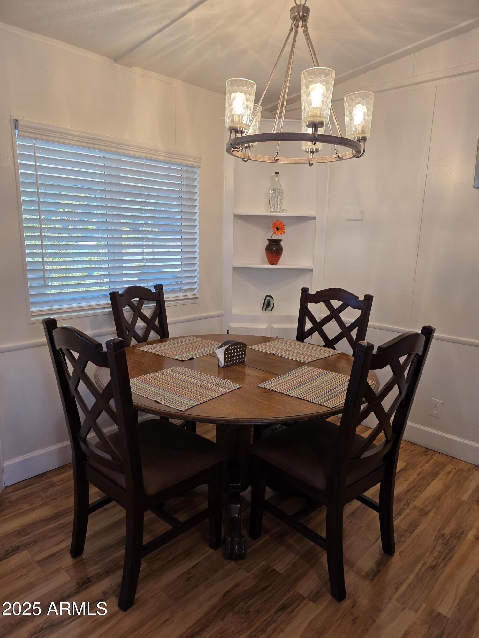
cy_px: 319
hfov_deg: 58.9
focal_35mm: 23
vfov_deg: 73.9
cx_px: 240
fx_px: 424
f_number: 1.7
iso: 100
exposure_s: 1/120
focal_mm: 6.3
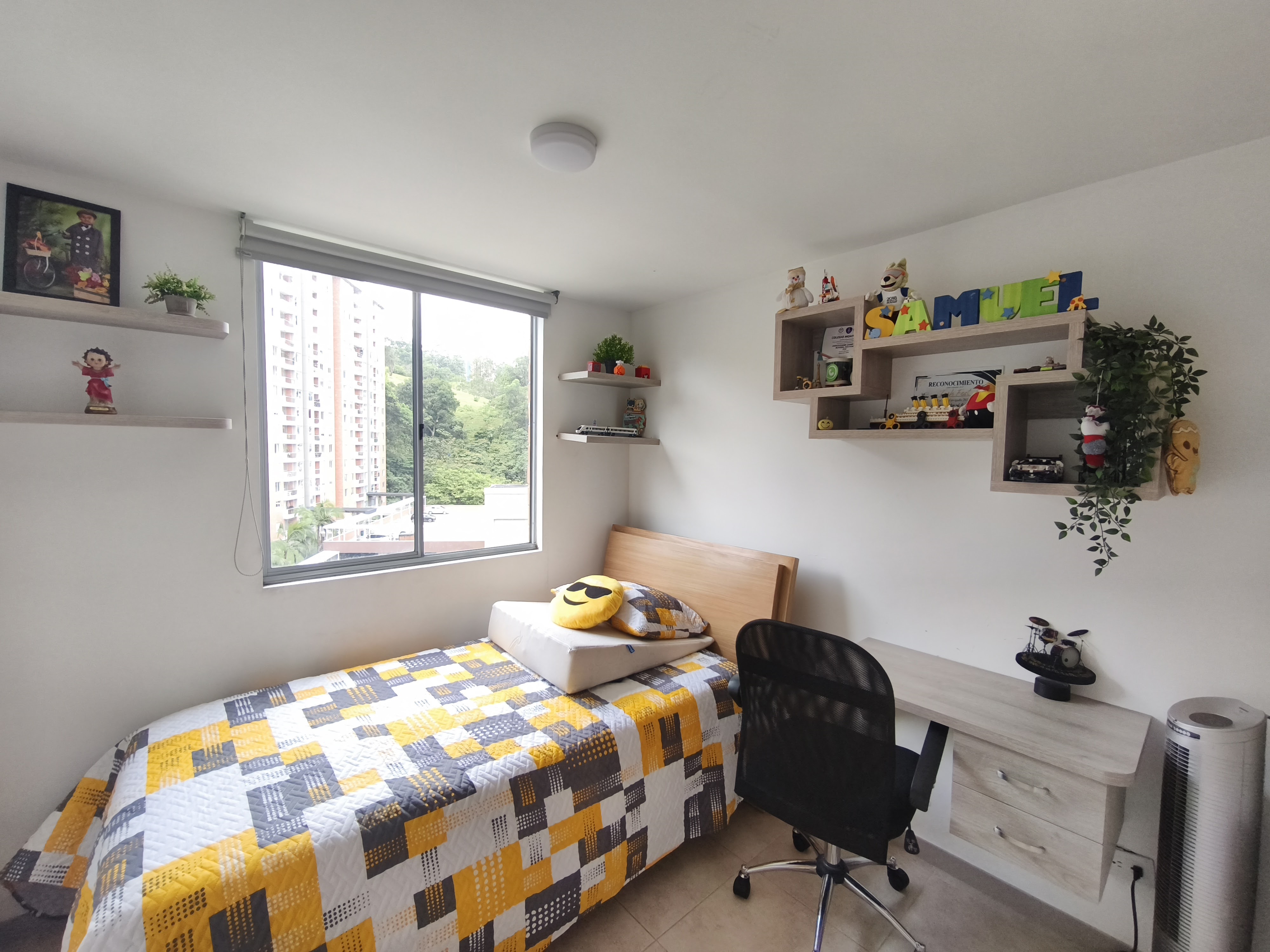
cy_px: 476
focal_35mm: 15
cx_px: 635
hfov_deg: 98.2
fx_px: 550
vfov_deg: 81.7
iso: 100
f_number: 2.2
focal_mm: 1.91
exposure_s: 1/120
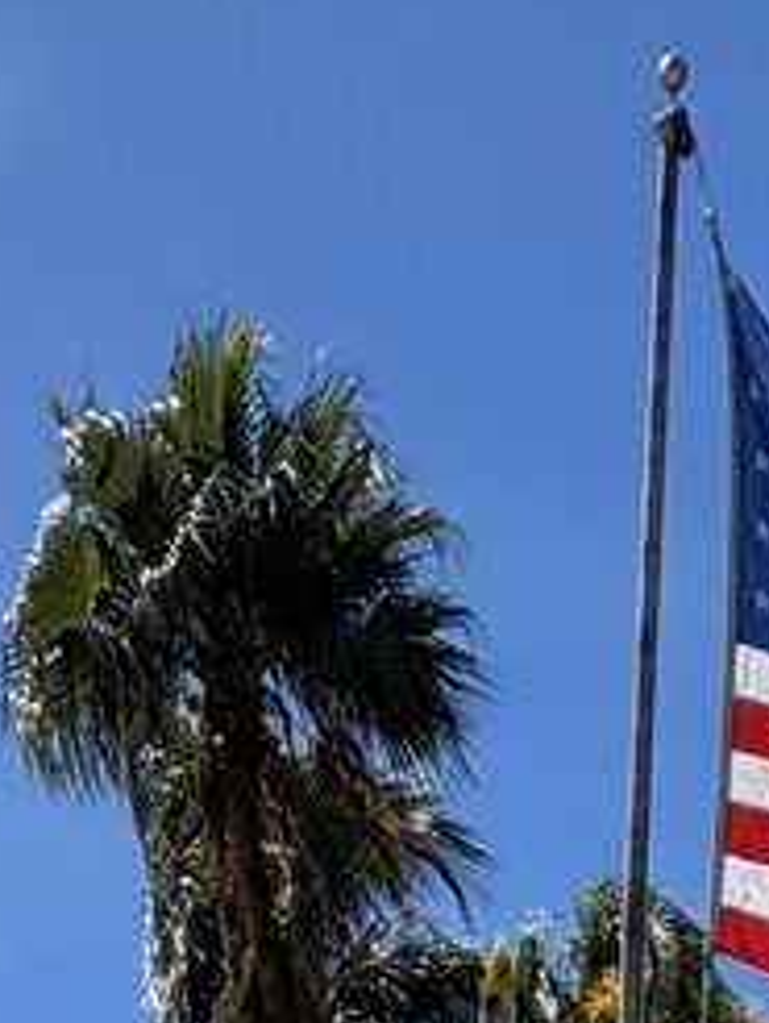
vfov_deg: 13.1
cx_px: 499
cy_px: 2703
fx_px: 2691
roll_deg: +0.6
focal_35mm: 91
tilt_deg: -7.4
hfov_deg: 16.2
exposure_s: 1/1431
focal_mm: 2.22
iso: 25
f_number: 2.2
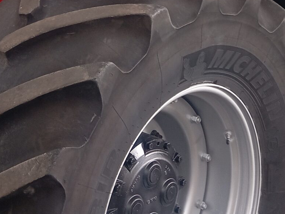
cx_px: 80
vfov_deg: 15.3
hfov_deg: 21.1
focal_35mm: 92
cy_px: -73
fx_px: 759
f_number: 1.8
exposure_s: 1/33.3
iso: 232
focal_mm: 4.22
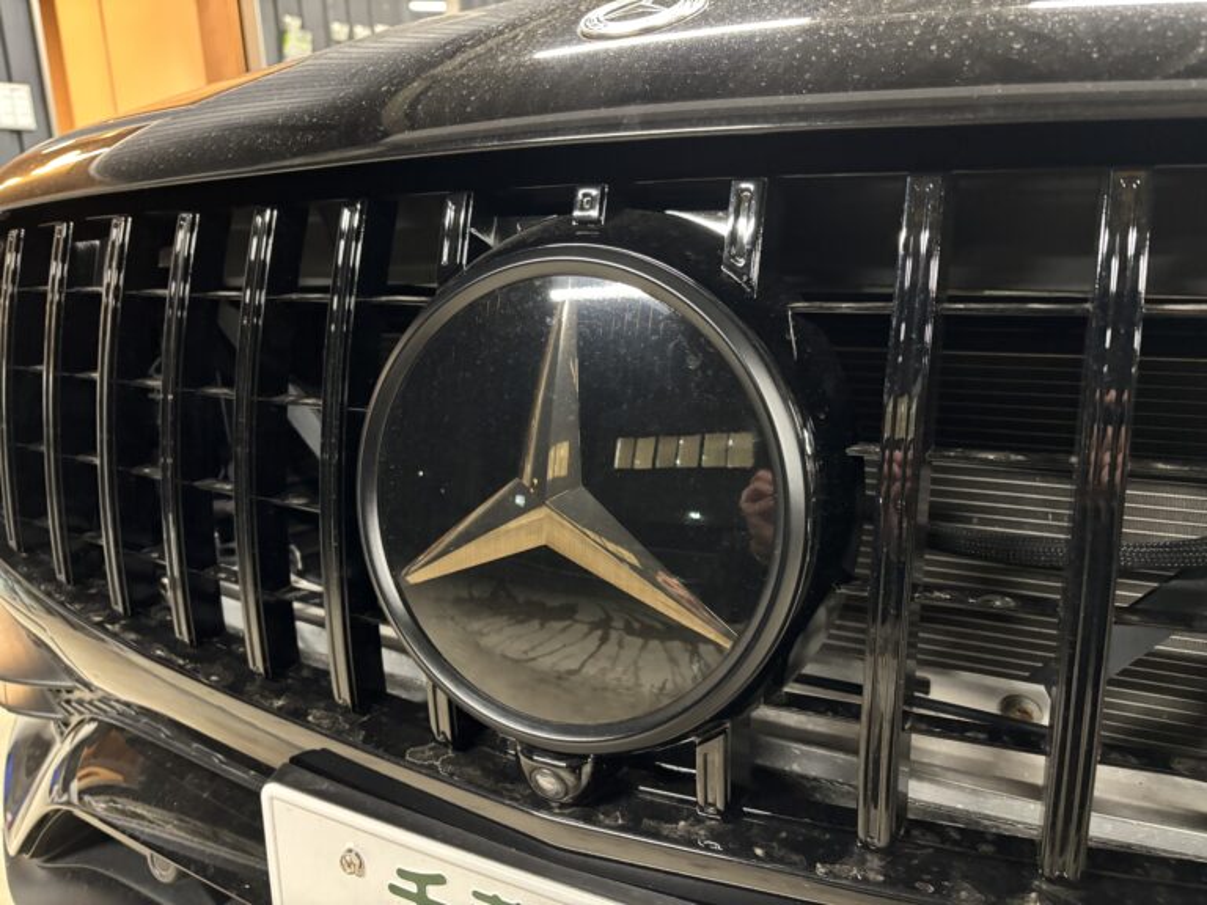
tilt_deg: -14.3
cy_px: 452
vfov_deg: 53.1
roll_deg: +1.9
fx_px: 907
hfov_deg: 67.3
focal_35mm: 26
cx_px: 604
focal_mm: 5.96
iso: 640
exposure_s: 1/25
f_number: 1.6
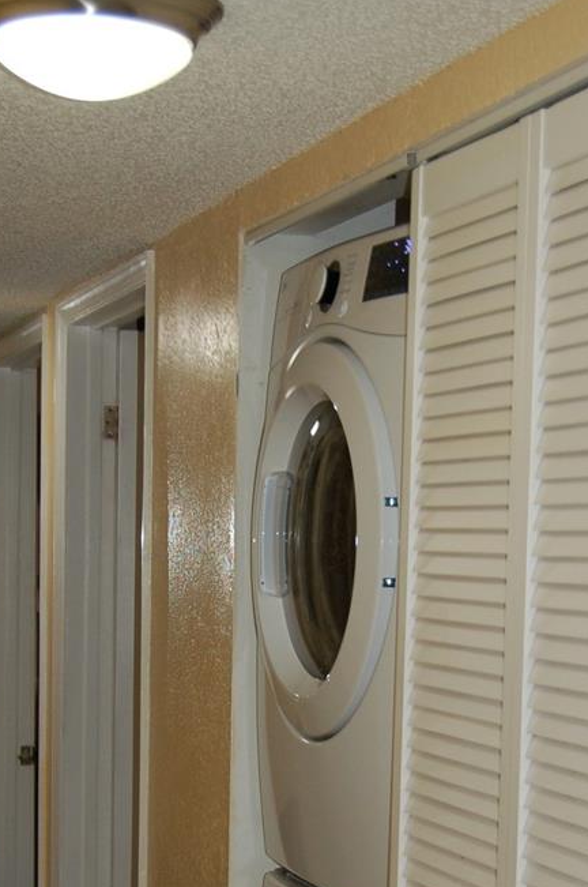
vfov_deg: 24.0
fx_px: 2040
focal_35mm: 83
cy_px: 738
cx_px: 285
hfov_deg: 16.4
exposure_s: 1/60
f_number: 4.2
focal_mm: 30
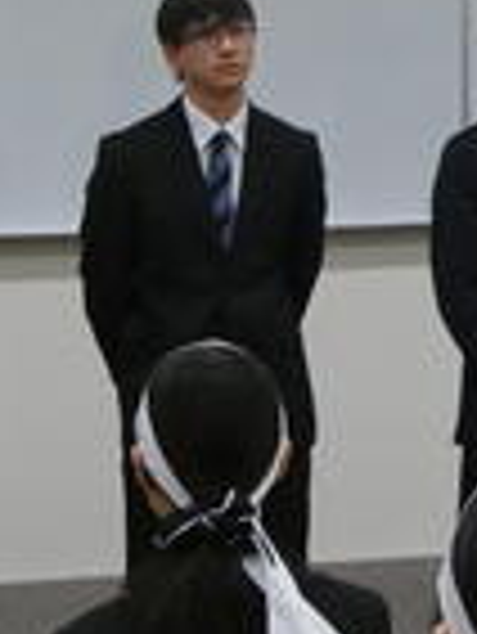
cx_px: 454
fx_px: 2862
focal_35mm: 156
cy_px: 108
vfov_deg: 12.6
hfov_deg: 9.5
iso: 400
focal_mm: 9.9
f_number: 4
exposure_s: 1/80
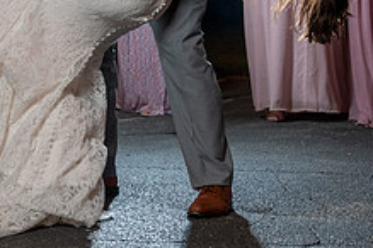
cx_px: 172
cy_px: -28
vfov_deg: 10.7
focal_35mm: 127
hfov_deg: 16.1
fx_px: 1316
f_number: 2.8
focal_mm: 48
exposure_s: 1/200
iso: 2000
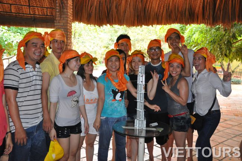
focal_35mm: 33
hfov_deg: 57.3
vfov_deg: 39.8
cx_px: 121
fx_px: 221
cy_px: 80
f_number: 3.8
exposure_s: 1/60
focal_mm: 22
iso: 800
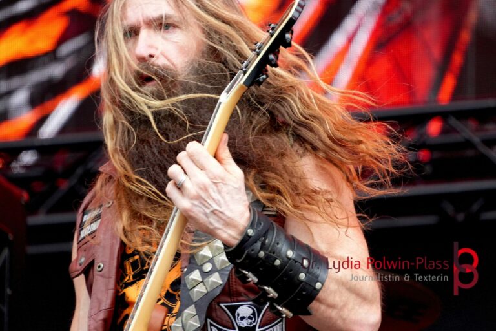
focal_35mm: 354
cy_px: 166
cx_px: 248
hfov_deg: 5.8
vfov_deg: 3.9
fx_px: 4877
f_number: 6.3
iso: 2000
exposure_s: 1/400
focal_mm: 236
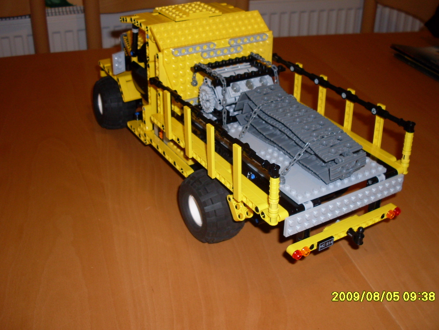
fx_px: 533
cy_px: 150
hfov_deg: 44.8
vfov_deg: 34.3
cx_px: 226
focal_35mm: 42
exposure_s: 1/45
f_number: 2.8
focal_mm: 6.3
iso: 100
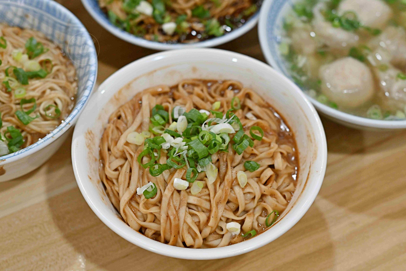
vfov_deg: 18.2
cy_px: 136
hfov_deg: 27.0
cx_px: 203
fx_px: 846
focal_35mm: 75
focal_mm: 50
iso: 720
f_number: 3.2
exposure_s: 1/200
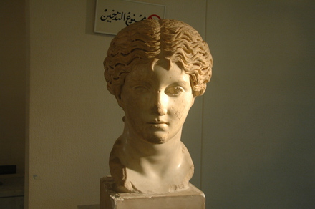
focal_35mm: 46
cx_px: 158
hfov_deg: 42.4
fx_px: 406
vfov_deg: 28.9
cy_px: 104
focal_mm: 31
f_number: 4.2
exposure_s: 1/13
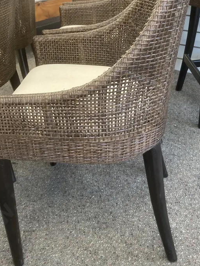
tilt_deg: -25.3
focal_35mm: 42
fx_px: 324
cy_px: 100
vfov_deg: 44.4
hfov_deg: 34.3
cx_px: 91
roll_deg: +3.1
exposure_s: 1/50
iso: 100
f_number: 1.8
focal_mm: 3.99
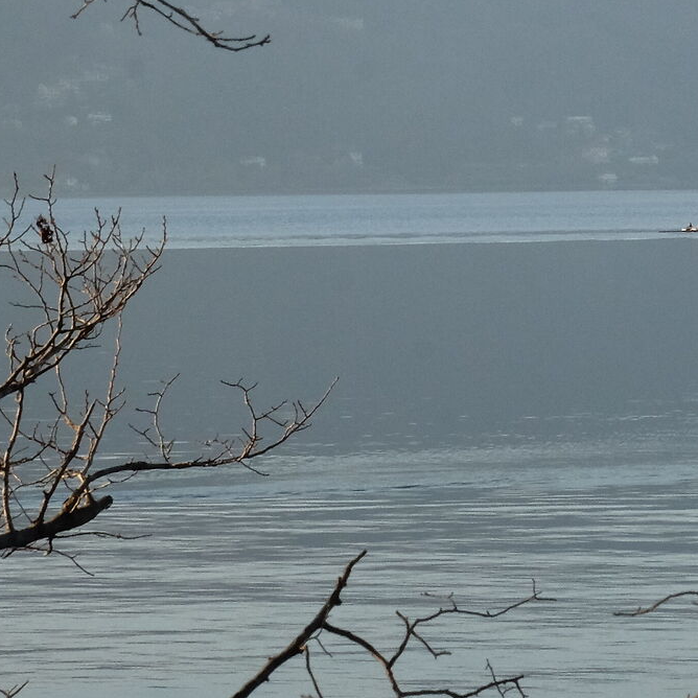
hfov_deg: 7.5
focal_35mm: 229
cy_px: -45
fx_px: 5224
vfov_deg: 7.6
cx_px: 1092
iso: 1600
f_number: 20
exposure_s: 1/250
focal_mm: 50
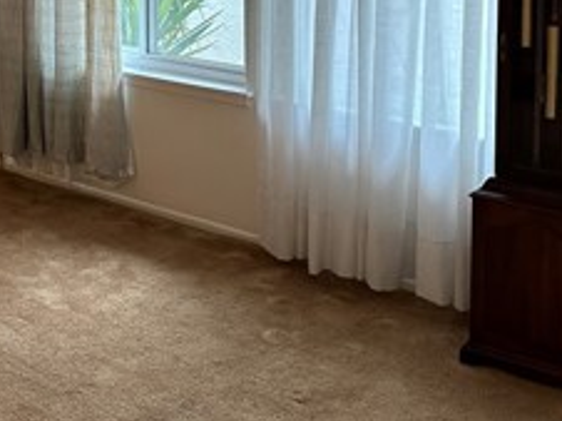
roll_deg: +1.1
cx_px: 94
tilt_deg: -6.7
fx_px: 1103
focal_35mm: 68
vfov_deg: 20.5
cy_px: -50
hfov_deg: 27.9
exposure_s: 1/120
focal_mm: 6.86
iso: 200
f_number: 1.78
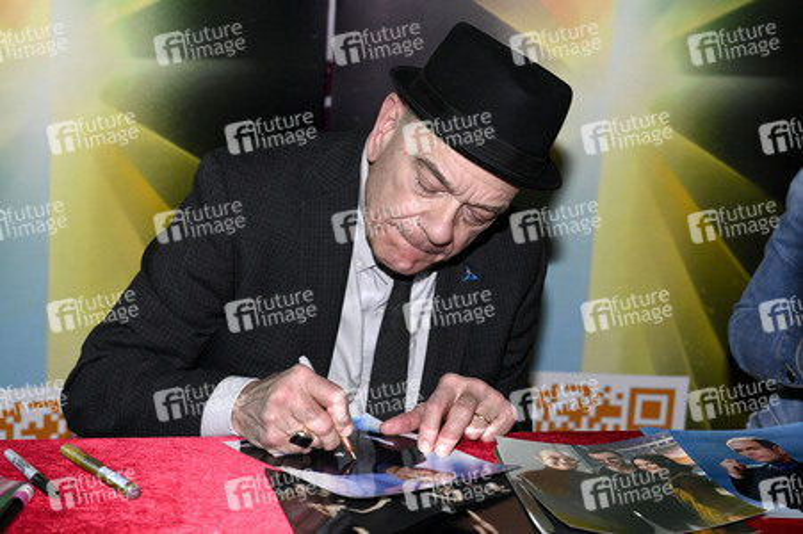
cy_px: 267
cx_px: 402
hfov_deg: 30.5
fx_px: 1471
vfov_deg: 20.6
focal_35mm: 66
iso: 3200
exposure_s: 1/250
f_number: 5.6
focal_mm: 66
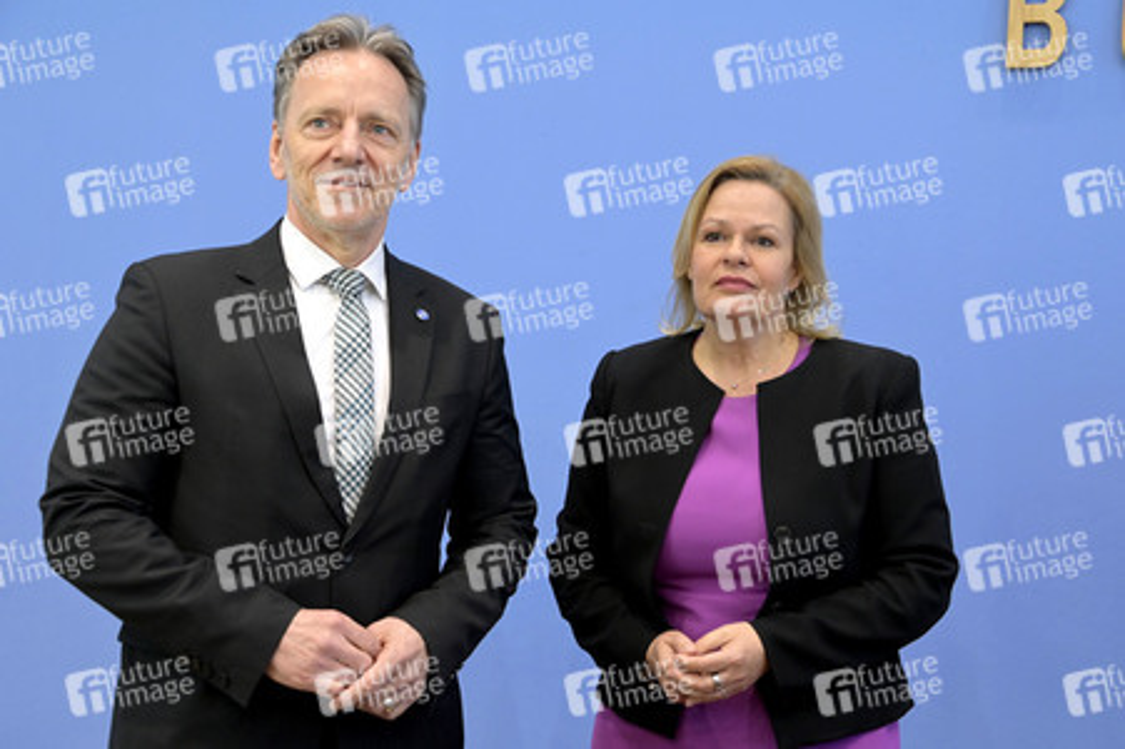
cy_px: 374
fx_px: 1811
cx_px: 562
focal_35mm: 58
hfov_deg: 34.5
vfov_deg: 23.3
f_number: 5.6
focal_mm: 58
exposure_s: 1/400
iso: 4000
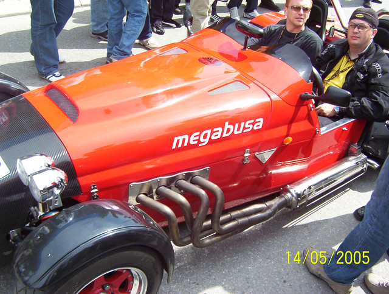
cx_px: 194
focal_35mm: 36
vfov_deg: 39.8
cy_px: 147
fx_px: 405
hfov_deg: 51.3
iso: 100
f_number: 2.76
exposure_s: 1/870
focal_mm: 5.54
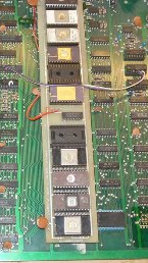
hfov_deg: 16.5
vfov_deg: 29.3
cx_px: 9
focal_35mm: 72
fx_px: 503
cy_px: 122
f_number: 3.6
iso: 200
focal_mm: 6.8
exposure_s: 1/30
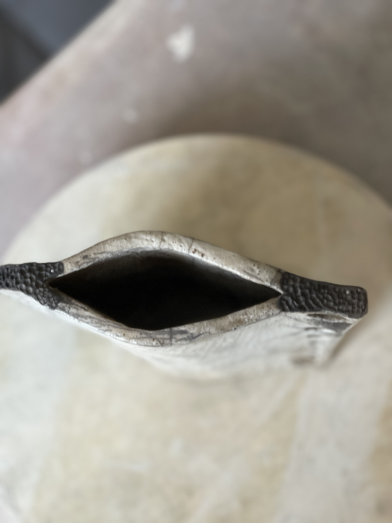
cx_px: 196
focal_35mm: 64
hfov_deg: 22.9
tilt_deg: -76.4
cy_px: 262
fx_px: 966
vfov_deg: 30.3
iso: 200
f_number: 2.2
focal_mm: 7.5
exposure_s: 1/40
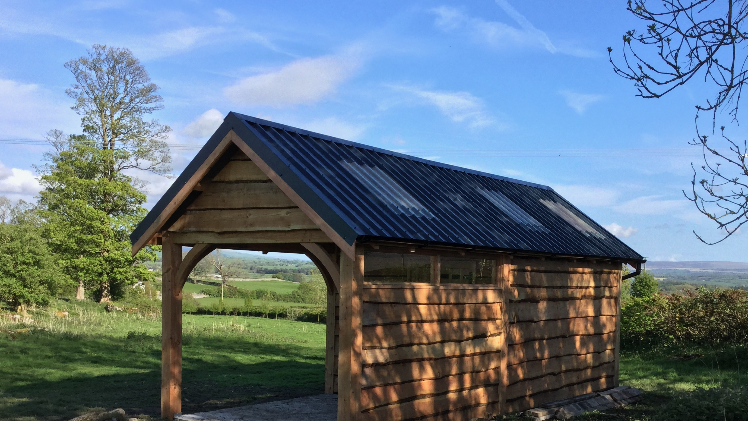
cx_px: 381
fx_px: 793
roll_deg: -1.4
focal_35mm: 40
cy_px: 326
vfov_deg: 29.1
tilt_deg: -5.6
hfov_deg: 50.5
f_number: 2.4
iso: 25
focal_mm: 3.3
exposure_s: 1/849
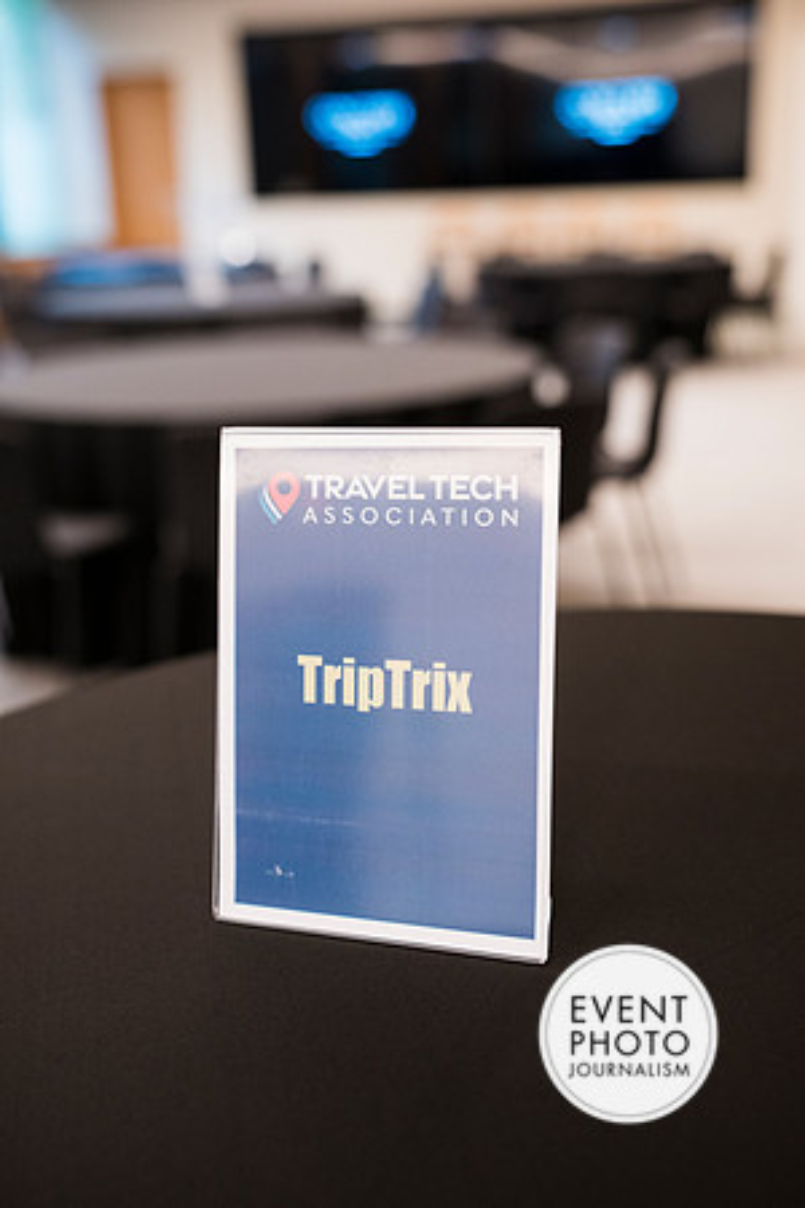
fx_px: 1375
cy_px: 604
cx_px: 402
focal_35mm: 41
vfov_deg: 47.4
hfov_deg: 32.6
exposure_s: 1/200
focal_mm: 41
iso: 1600
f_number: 3.2
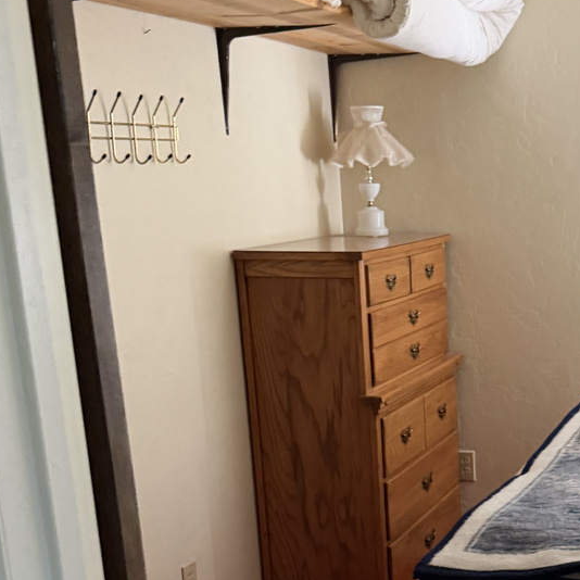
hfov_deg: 27.3
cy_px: 505
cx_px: 508
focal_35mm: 61
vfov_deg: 27.3
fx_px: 1156
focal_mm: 6.76
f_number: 1.78
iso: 500
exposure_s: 1/60
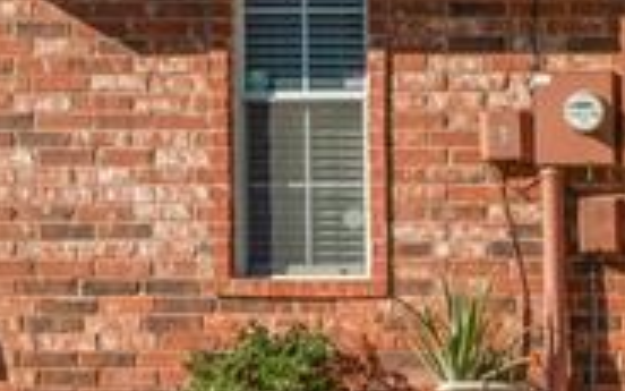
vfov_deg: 9.0
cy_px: 150
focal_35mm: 145
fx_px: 2467
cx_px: 1017
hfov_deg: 13.4
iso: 100
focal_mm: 17
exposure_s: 1/400
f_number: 9
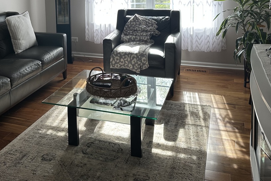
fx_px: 331
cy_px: 9
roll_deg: +1.8
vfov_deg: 29.0
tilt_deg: -6.2
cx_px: 85
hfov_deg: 43.7
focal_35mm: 44
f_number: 1.78
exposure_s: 1/144
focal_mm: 6.86
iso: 64
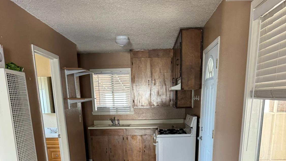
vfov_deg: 30.1
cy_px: 179
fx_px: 265
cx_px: 143
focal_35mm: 35
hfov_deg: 56.6
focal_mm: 6.76
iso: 400
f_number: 1.78
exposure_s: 1/60
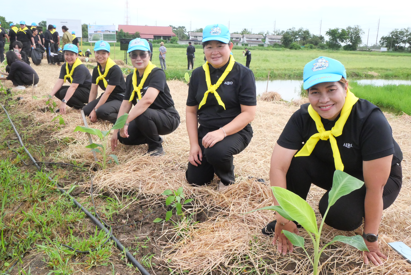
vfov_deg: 42.4
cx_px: 206
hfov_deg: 60.3
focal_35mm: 31
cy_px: 138
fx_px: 354
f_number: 9
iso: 3200
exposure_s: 1/2000
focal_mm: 15
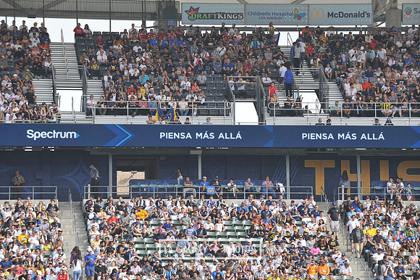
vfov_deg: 7.6
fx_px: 2099
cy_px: 140
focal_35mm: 180
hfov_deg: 11.4
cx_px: 210
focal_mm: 180
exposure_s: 1/250
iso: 200
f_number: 8
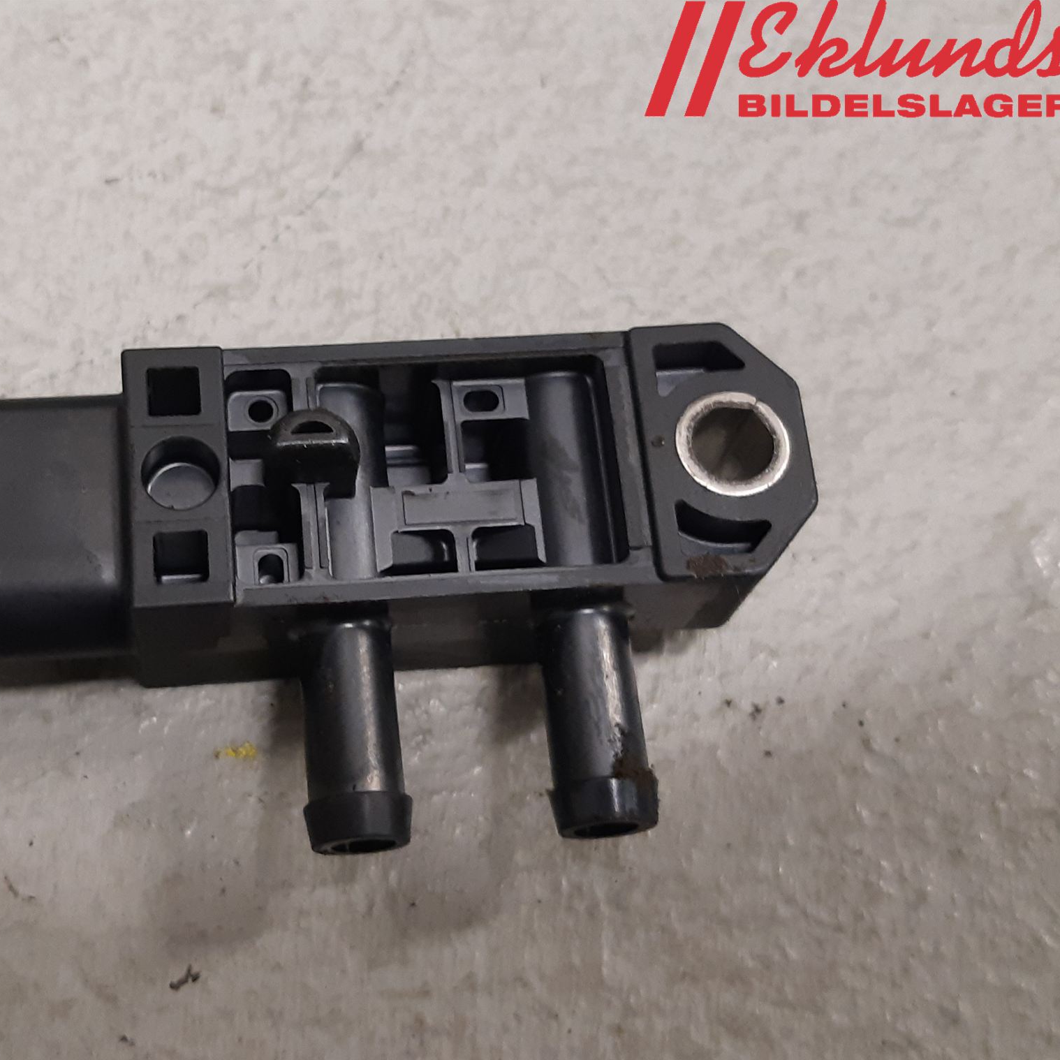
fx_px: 1074
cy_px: 535
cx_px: 358
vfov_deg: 52.5
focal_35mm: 31
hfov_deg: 51.6
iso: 200
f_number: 1.7
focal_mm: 3.93
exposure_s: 1/50
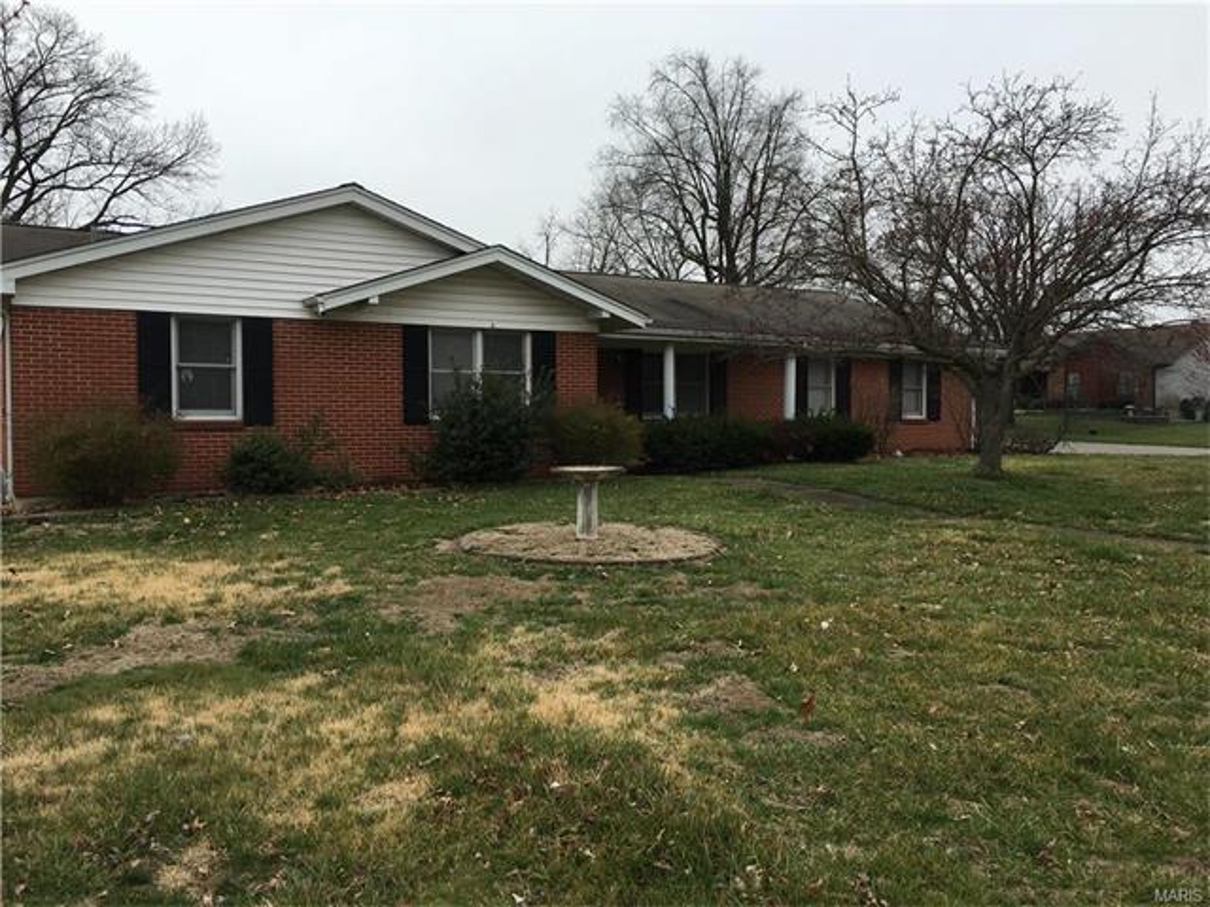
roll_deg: -0.7
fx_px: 1014
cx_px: 605
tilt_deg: -2.1
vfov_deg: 48.2
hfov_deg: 61.7
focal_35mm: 29
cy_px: 454
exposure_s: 1/1425
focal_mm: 4.15
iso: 25
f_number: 2.2
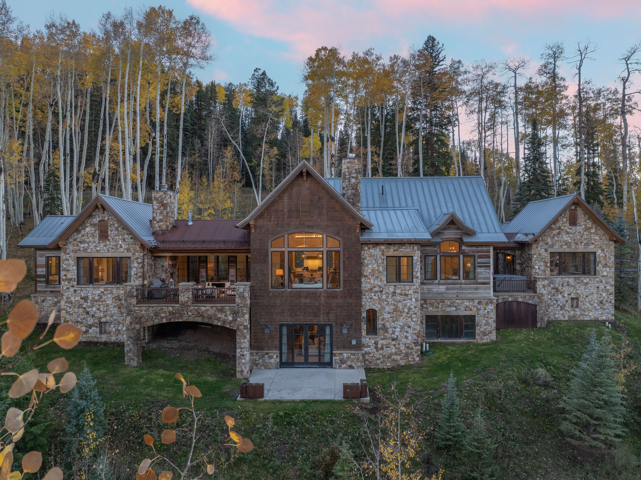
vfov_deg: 56.8
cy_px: 240
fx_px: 444
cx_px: 320
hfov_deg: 71.6
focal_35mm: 24
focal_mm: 12.29
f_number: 2.8
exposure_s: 1/50
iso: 100
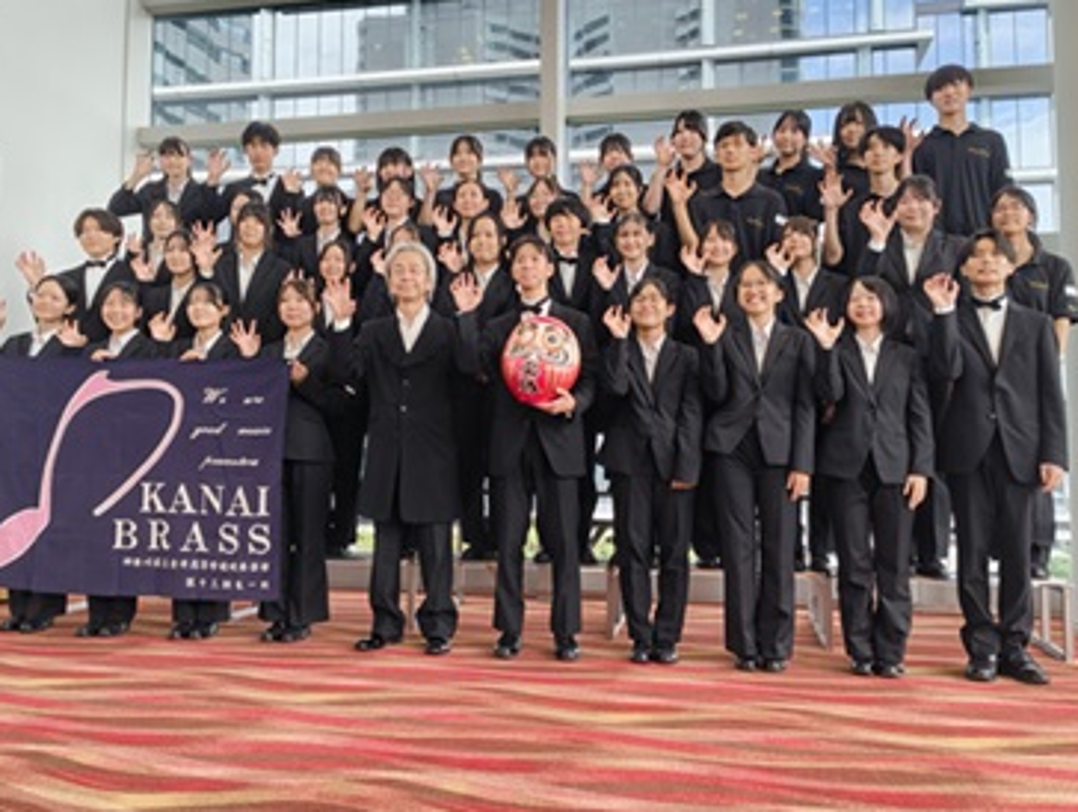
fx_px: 1029
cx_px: 509
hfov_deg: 55.3
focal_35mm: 33
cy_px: 372
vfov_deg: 43.0
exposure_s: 1/100
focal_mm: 5.56
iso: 800
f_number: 1.87
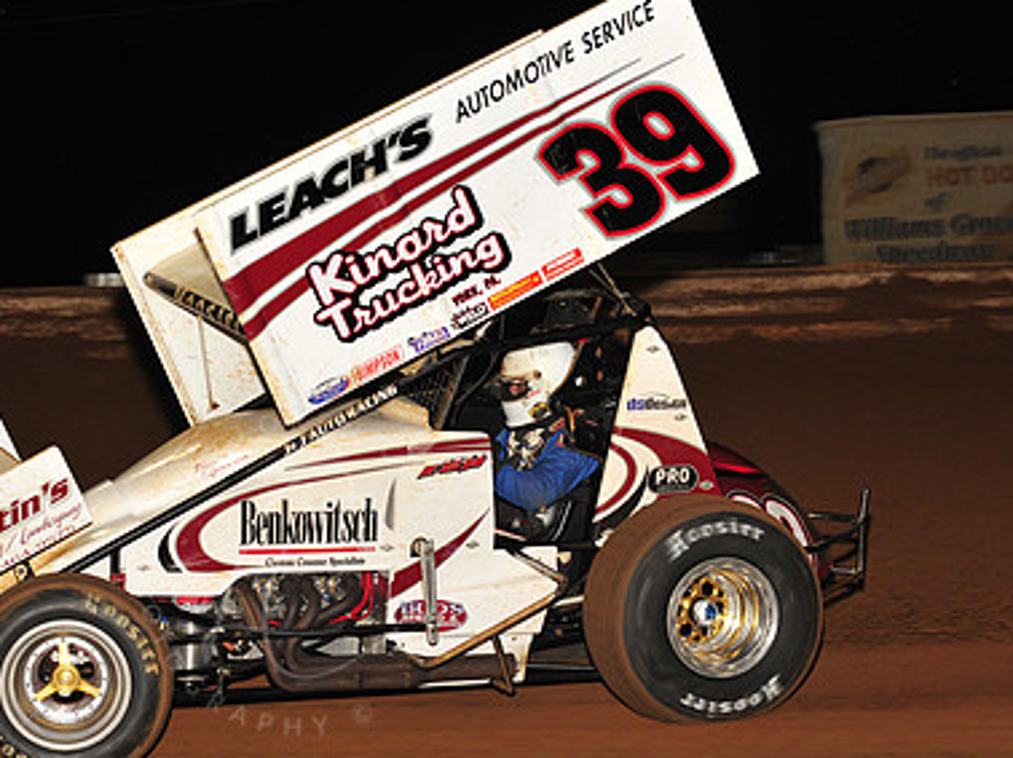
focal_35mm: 118
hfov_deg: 16.6
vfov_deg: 12.5
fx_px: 3451
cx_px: 297
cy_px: 327
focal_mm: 80
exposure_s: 1/320
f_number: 8
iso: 1000
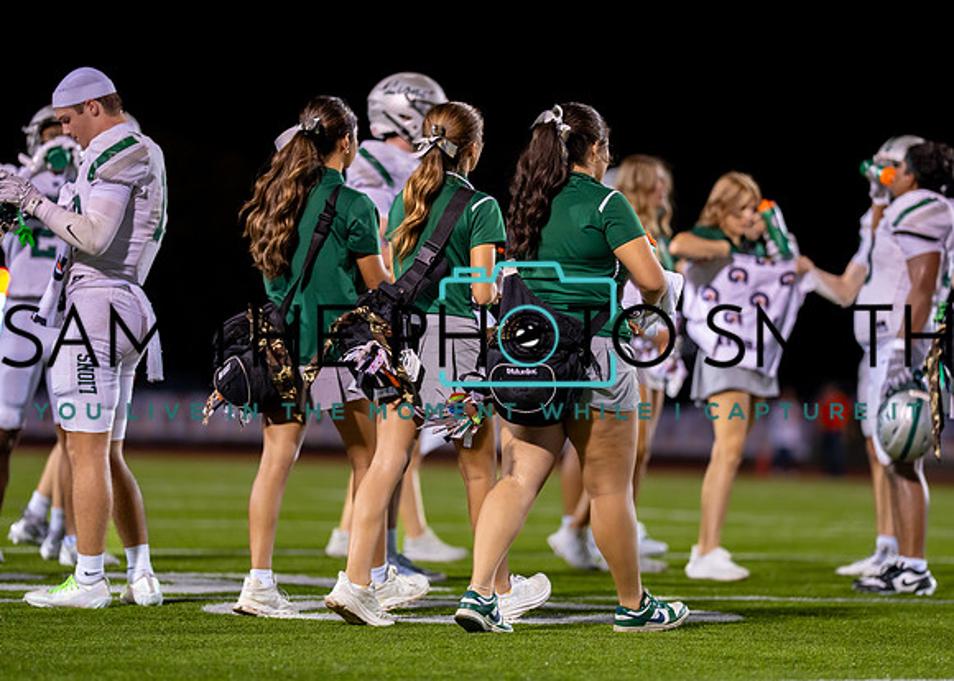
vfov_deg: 8.0
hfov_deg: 11.2
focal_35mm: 180
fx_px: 4882
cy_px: 351
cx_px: 527
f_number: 1.8
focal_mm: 135
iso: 1000
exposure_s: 1/500
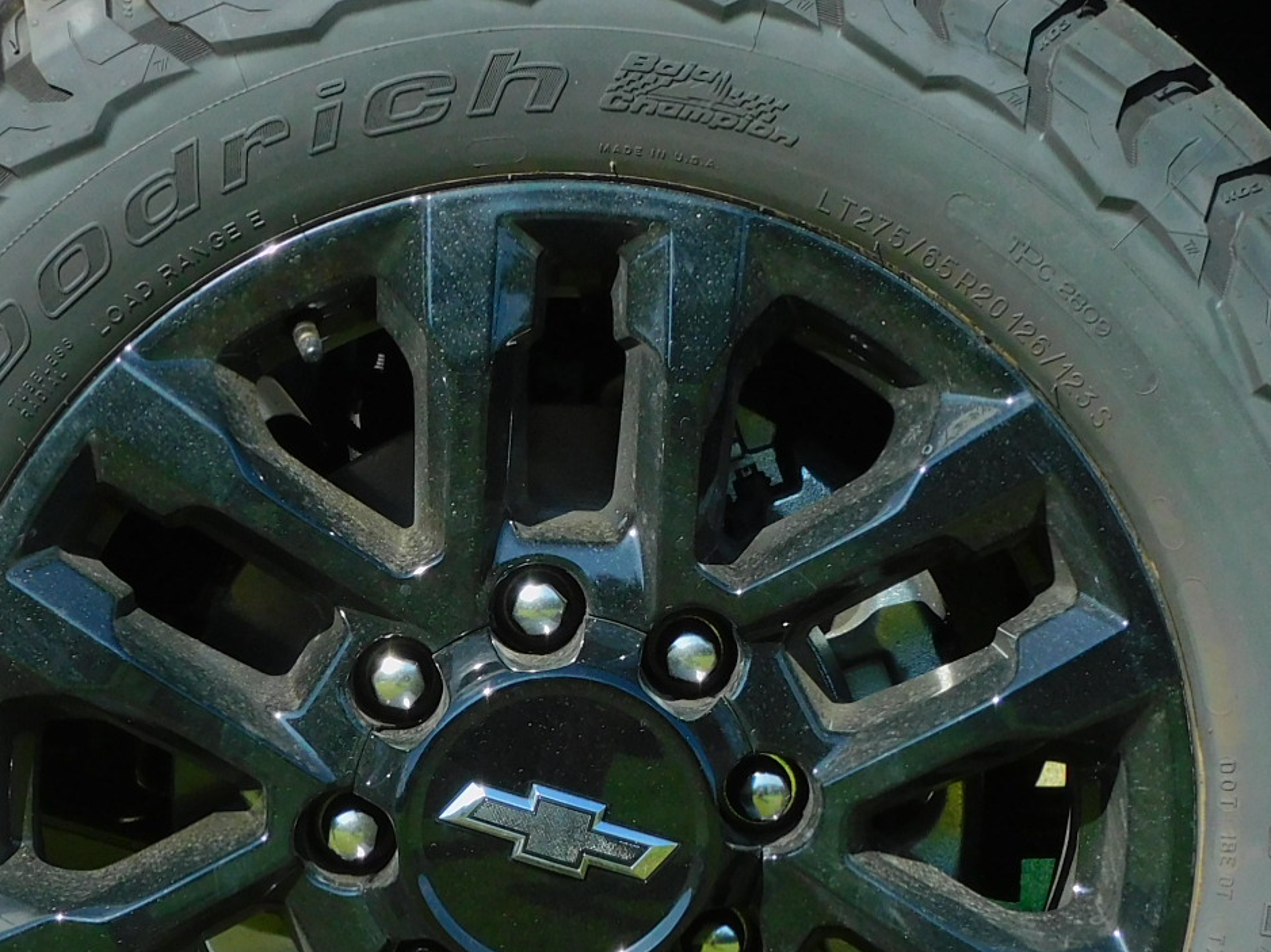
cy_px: 612
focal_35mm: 109
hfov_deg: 18.0
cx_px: 545
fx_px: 4001
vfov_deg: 13.6
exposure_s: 1/640
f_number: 4
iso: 125
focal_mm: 8.1
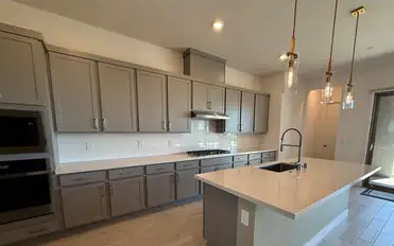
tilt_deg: -7.6
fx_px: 172
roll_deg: -0.8
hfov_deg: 97.7
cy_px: 155
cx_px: 207
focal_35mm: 16
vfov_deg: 70.1
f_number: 2.2
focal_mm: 2.22
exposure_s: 1/120
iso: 160
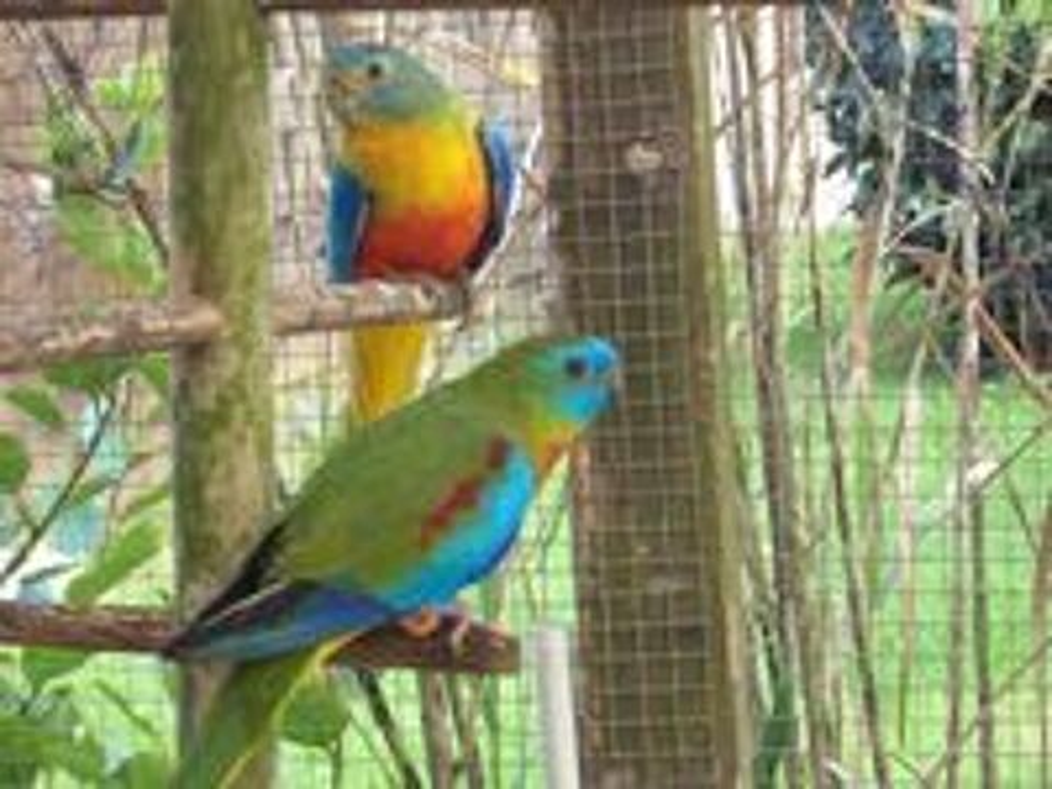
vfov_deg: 13.3
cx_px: 526
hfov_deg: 17.7
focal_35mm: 111
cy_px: 394
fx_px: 3373
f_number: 5.2
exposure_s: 1/105
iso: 400
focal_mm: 18.6
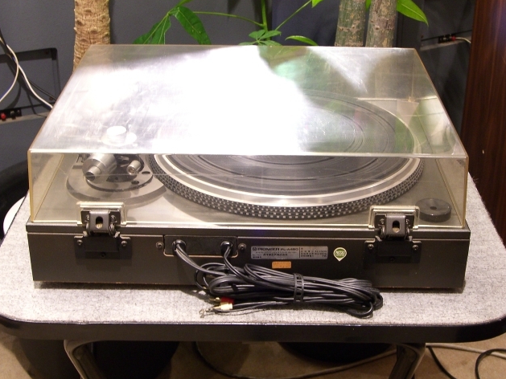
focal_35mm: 58
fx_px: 848
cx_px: 252
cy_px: 192
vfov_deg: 25.2
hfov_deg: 33.2
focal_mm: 11.8
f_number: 5
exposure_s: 1/5
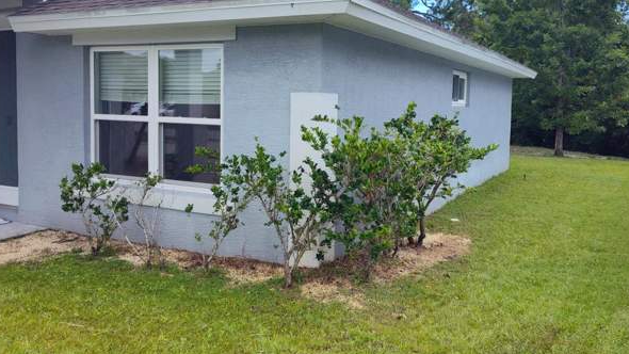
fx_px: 567
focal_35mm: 34
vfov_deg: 34.6
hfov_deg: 58.0
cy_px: 148
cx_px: 314
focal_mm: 5.56
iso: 100
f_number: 1.8
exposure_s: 1/699
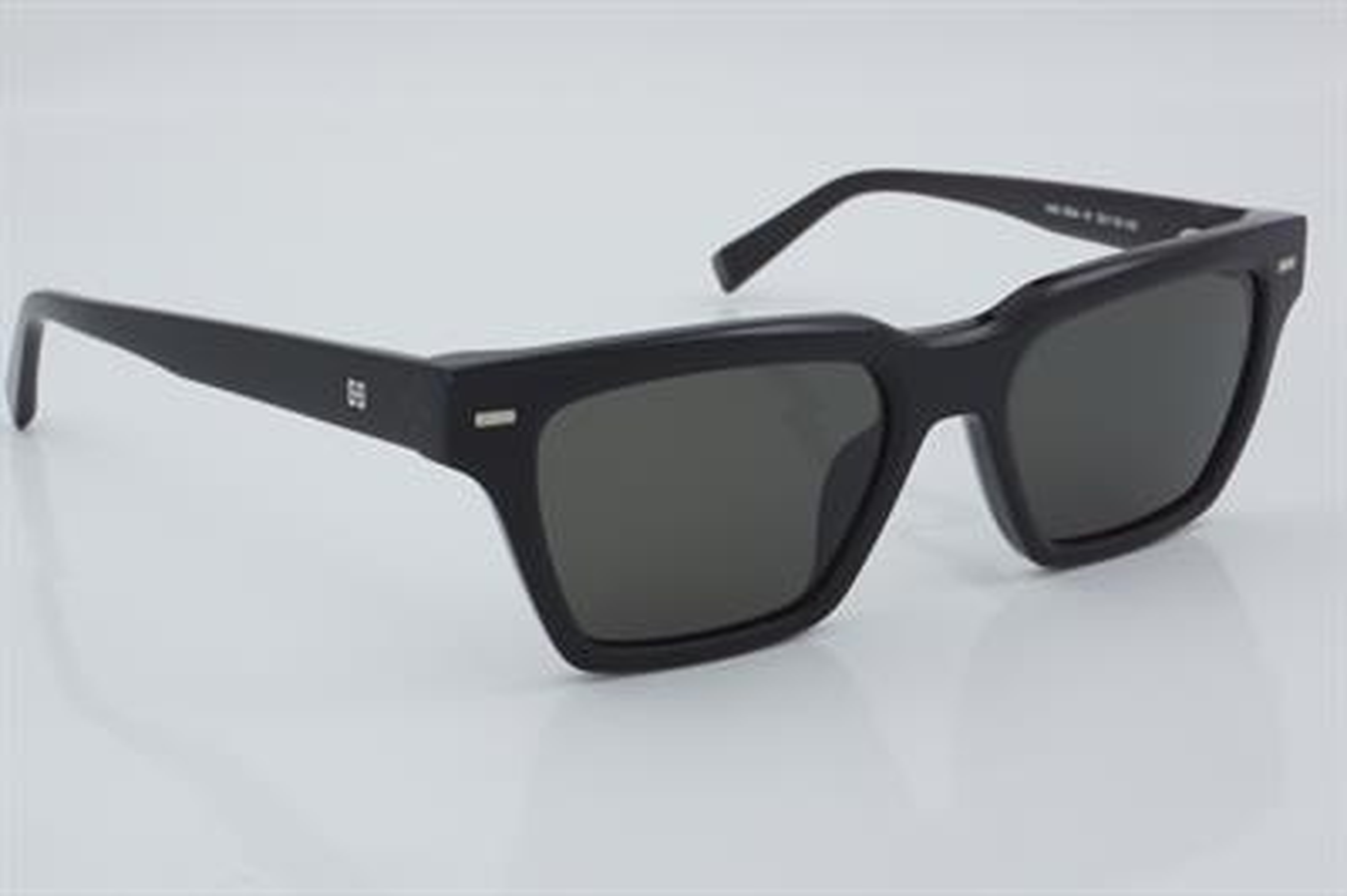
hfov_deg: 29.9
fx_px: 2523
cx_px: 674
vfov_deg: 20.1
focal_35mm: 68
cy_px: 448
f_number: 32
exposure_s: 1/4
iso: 100
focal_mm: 45
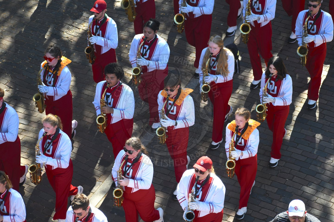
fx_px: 1113
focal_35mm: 120
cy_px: 111
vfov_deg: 11.4
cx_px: 167
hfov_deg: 17.1
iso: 100
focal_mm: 80
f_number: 4.8
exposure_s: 1/200
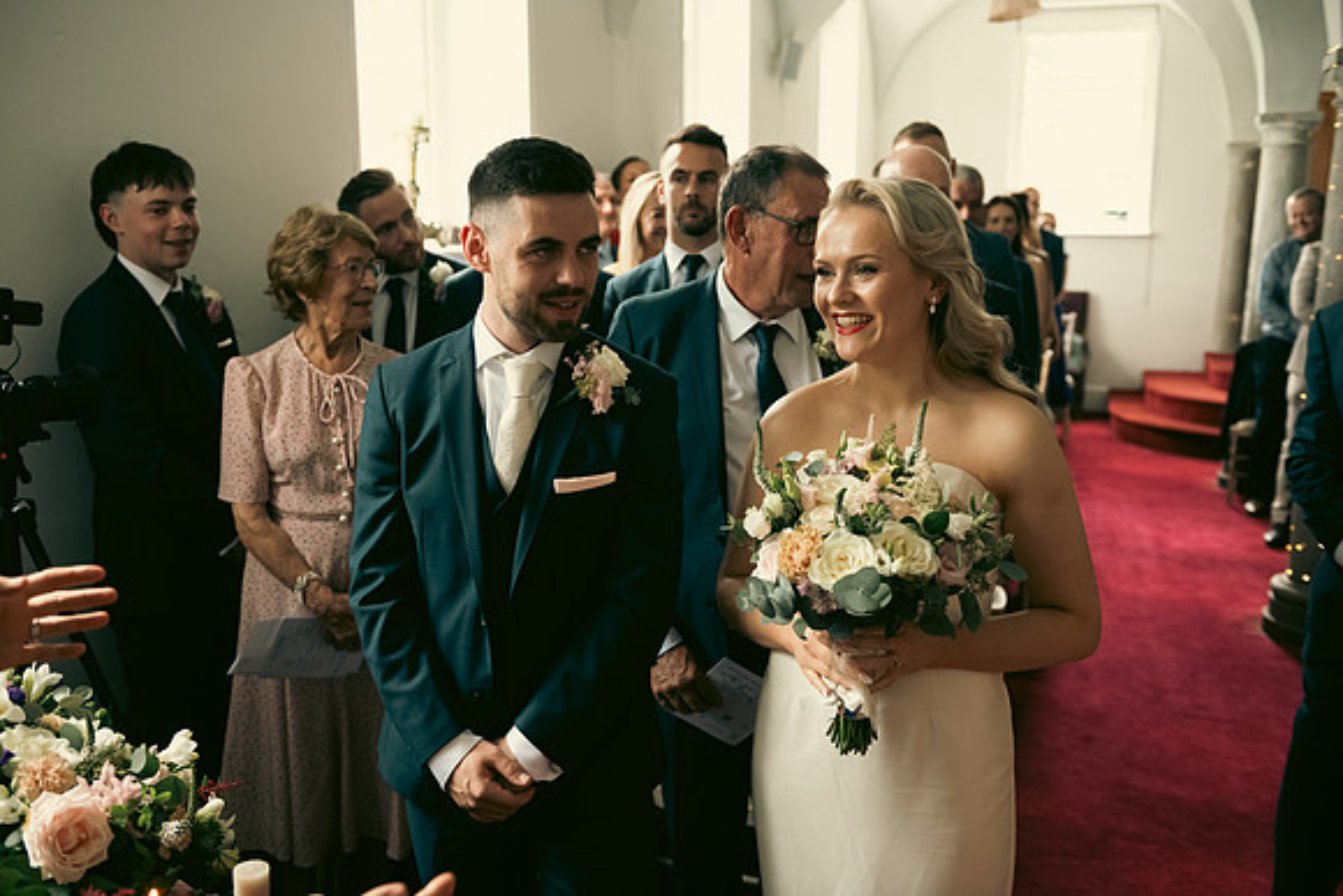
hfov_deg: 55.8
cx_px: 672
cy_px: 448
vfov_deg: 38.9
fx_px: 1269
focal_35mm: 34
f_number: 3.5
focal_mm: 34
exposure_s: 1/160
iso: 800
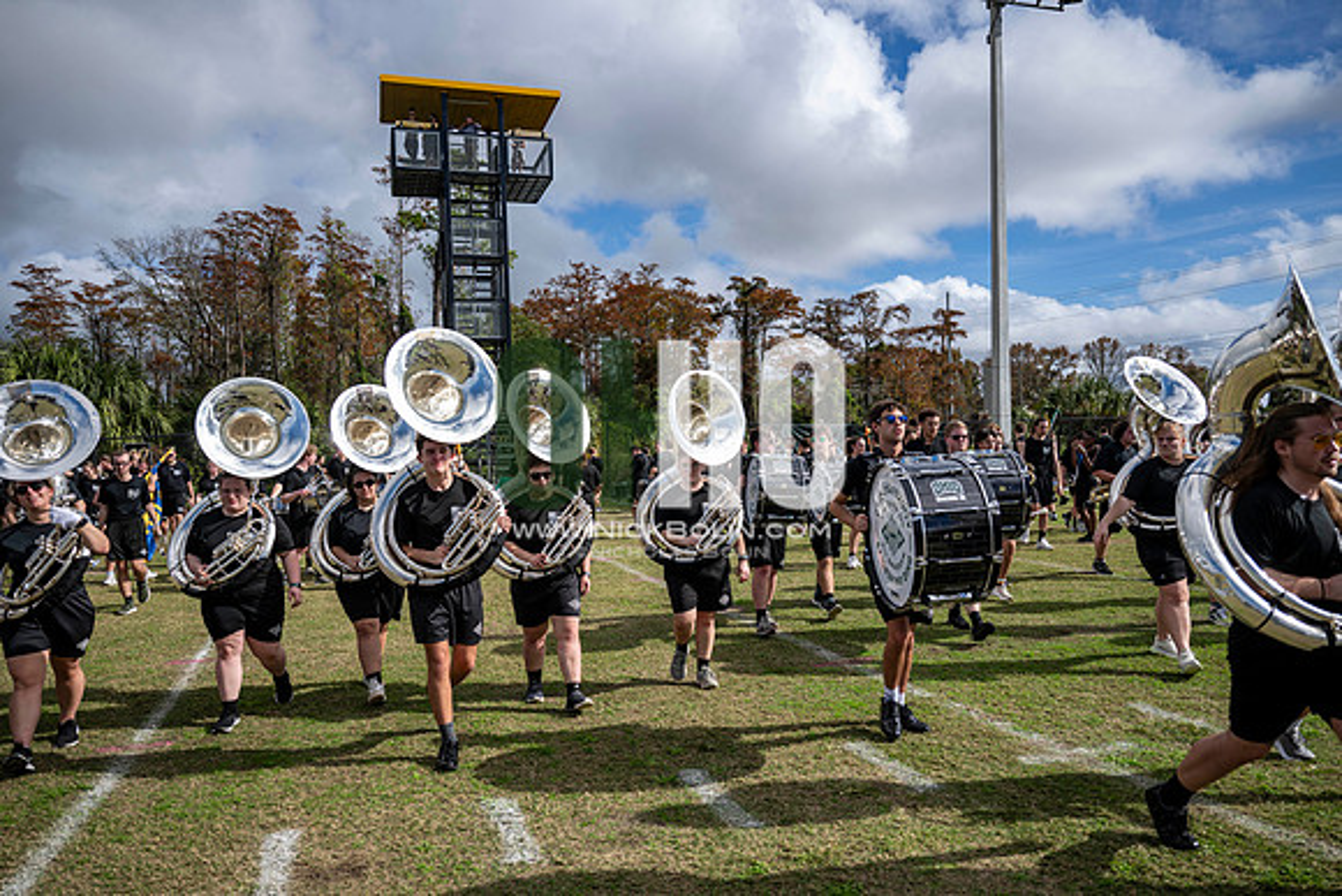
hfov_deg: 73.7
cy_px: 448
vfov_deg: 53.2
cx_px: 671
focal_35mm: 24
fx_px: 895
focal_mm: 24
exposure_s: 1/1250
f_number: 2.8
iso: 40
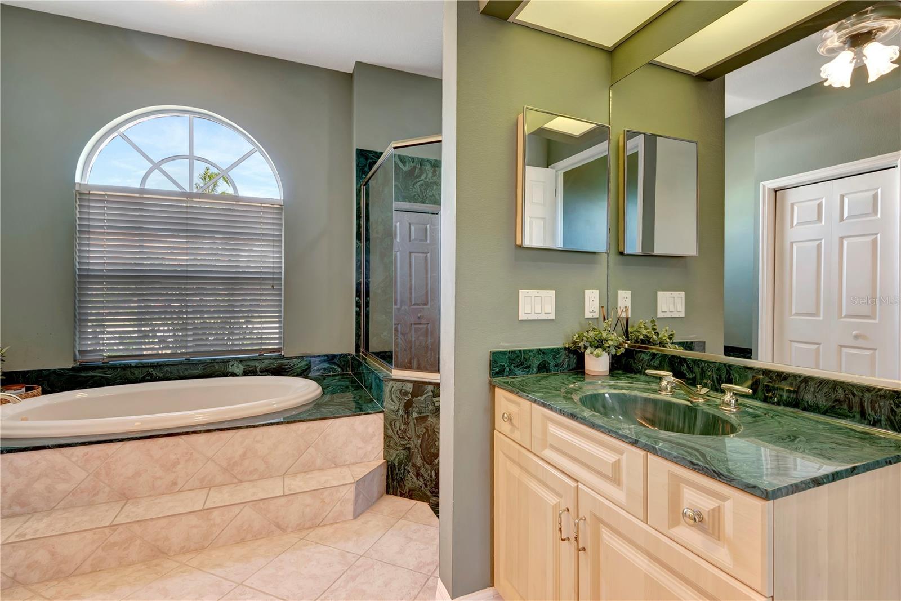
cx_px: 450
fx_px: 400
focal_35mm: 16
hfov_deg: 96.7
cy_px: 300
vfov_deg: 73.8
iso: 100
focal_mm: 16
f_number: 9
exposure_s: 1
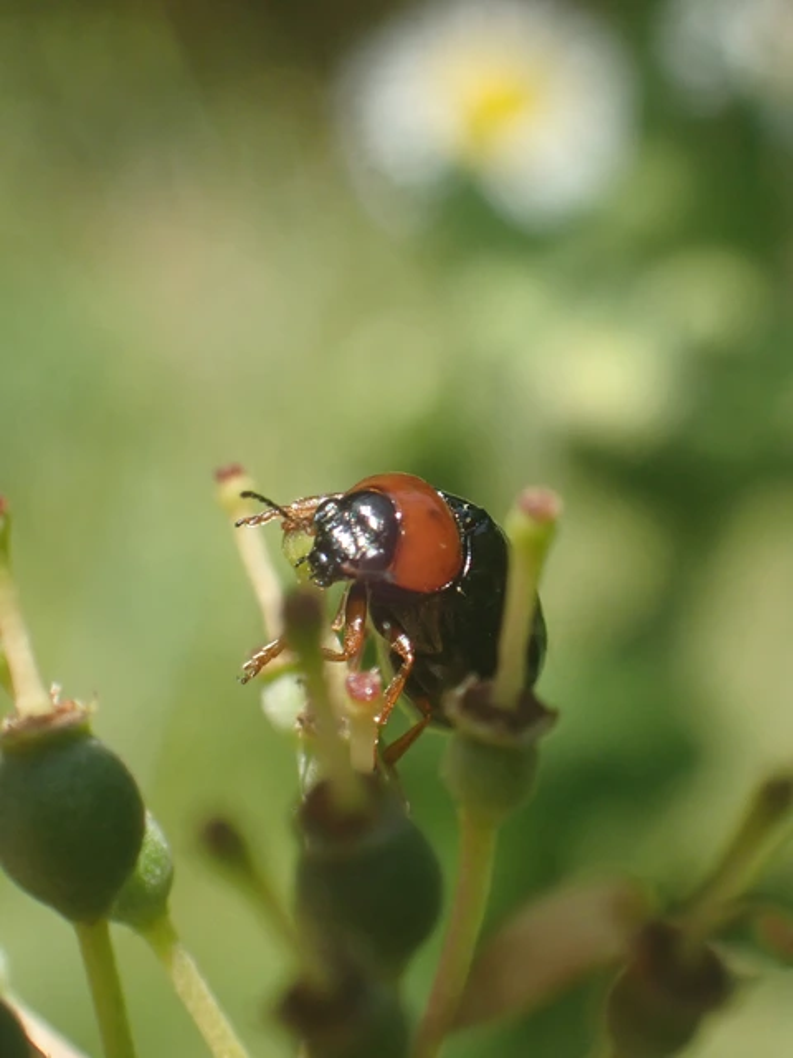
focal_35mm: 100
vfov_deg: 19.6
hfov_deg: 14.8
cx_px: 396
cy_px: 529
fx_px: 3054
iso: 320
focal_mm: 18
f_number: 6.3
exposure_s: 1/400
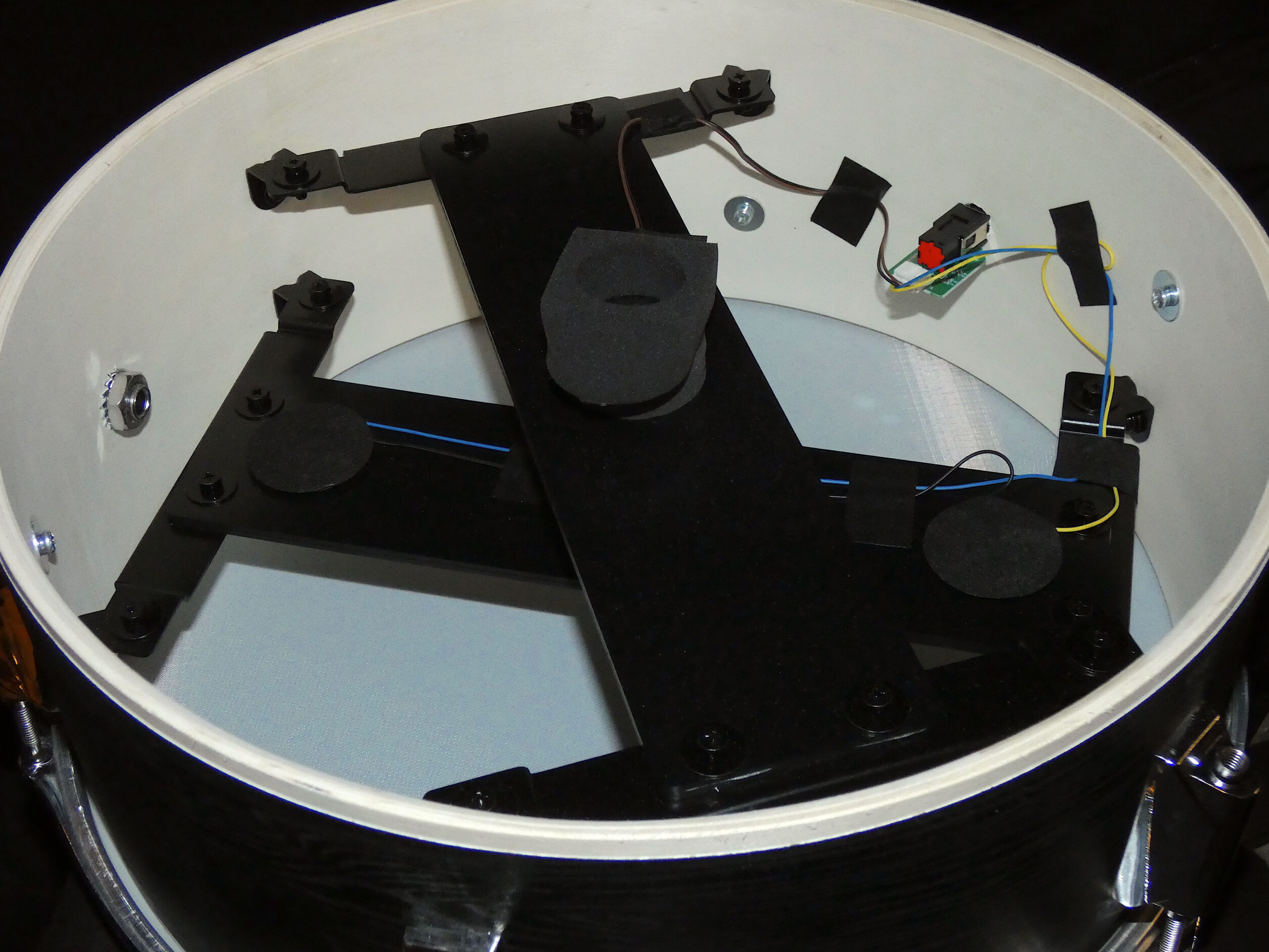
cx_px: 644
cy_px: 483
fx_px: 1723
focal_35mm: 47
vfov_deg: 30.9
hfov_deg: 40.4
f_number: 3.8
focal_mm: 8.2
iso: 800
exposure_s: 1/60
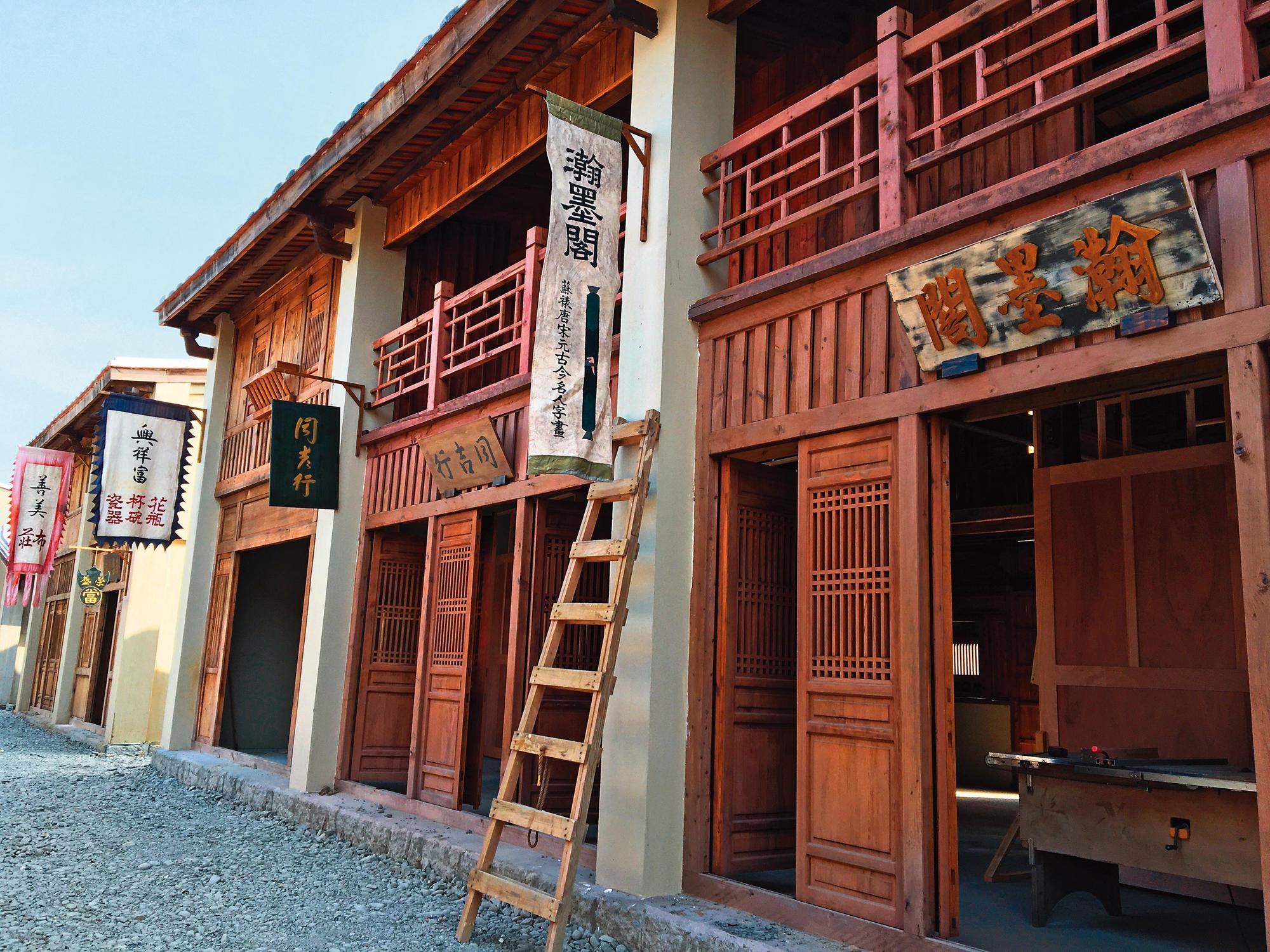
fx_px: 1064
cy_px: 476
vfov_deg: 48.2
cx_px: 635
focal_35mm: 29
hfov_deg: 61.7
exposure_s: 1/323
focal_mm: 4.15
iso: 25
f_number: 2.2
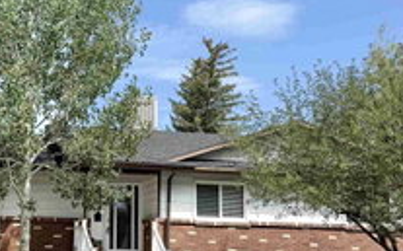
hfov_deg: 31.9
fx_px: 691
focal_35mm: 63
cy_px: 136
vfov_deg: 20.6
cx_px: 103
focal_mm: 6.76
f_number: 1.78
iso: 80
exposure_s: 1/3145
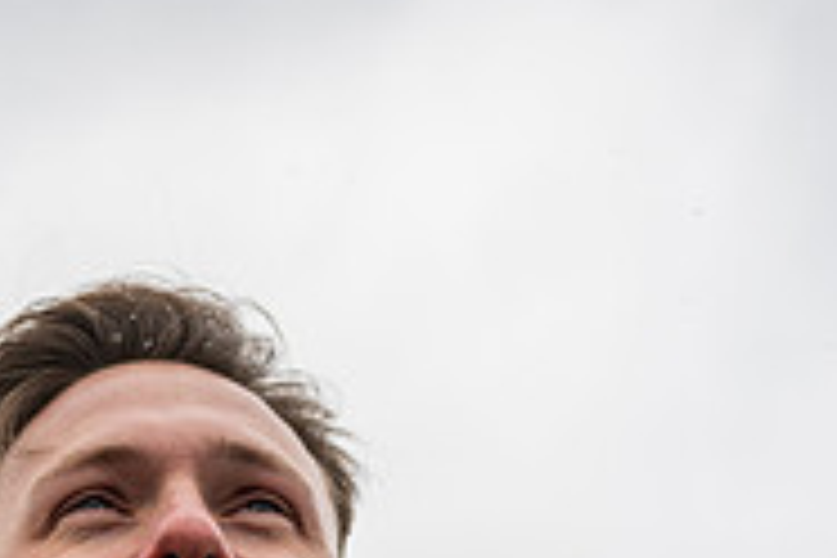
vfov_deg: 16.7
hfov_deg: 26.1
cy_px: 803
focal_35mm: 75
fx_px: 1744
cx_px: 76
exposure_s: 1/500
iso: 160
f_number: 2.8
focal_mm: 24
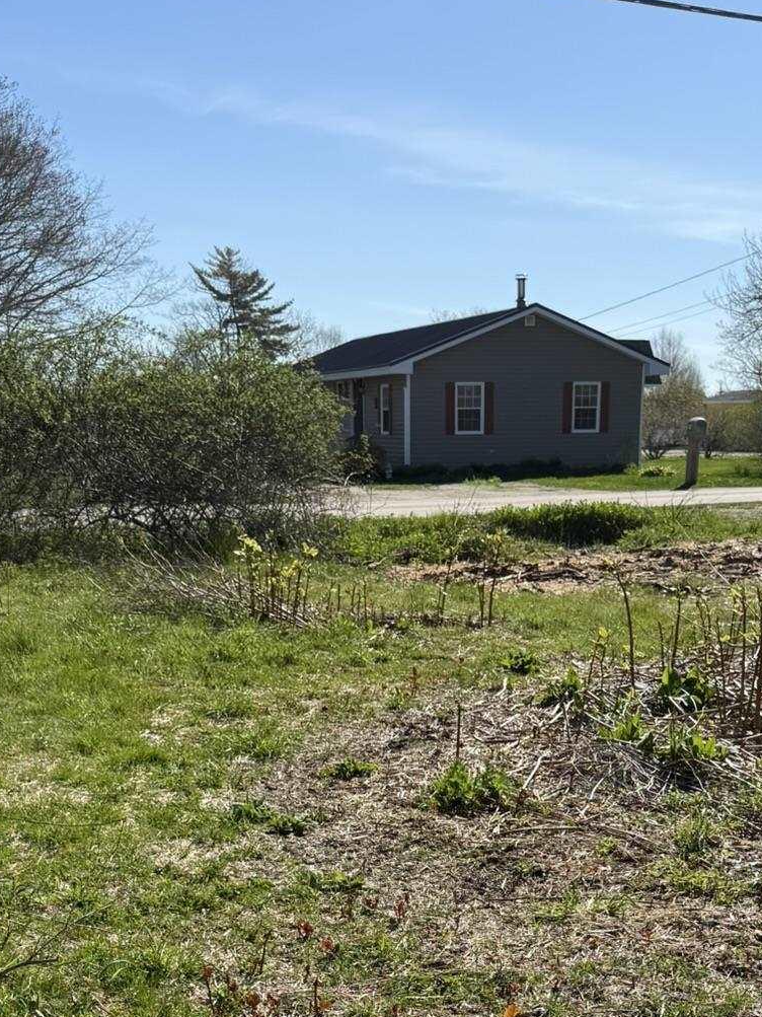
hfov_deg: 29.7
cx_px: 409
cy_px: 949
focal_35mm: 49
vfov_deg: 36.1
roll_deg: +0.3
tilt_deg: -19.3
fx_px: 1438
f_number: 1.78
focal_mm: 6.76
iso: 80
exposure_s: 1/4405
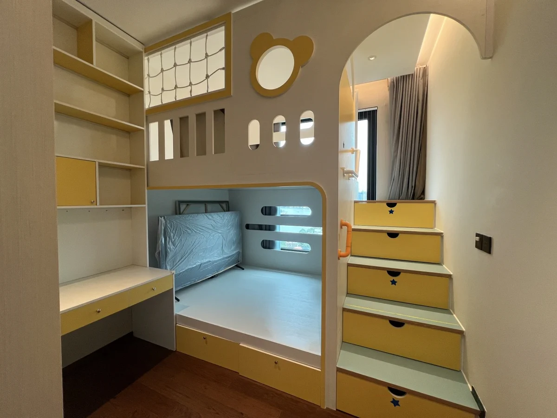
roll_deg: -0.1
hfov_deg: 106.2
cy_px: 209
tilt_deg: -2.3
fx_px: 209
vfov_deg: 89.9
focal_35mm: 13
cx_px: 278
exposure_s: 1/100
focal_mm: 1.57
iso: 160
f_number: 1.8
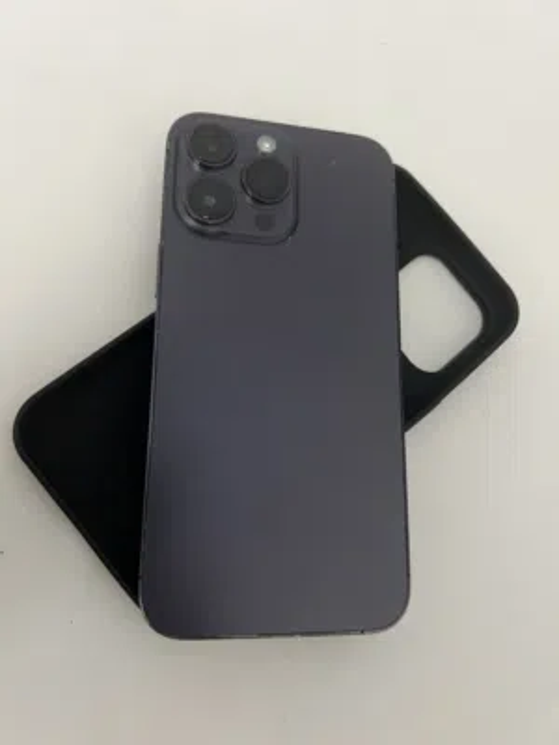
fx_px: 560
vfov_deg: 67.3
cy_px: 372
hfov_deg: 53.1
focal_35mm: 26
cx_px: 280
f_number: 1.5
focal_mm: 5.7
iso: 320
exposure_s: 1/49
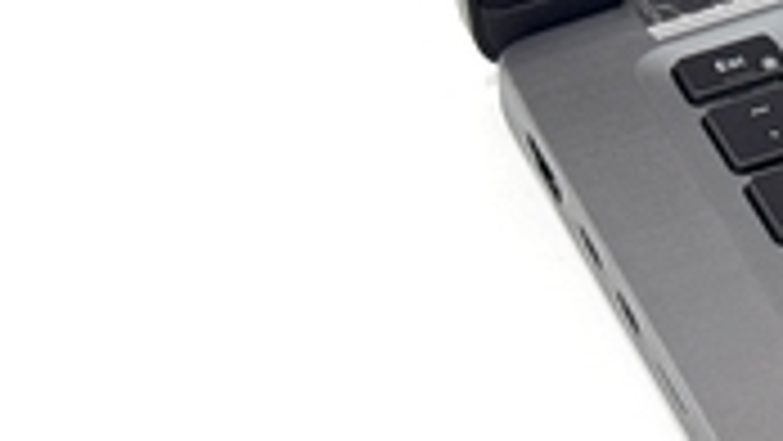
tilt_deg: -34.3
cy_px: -351
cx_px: 1498
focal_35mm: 240
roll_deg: +0.6
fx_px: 4984
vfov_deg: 5.0
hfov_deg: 8.6
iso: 64
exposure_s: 1/100
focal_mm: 6.76
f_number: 1.78
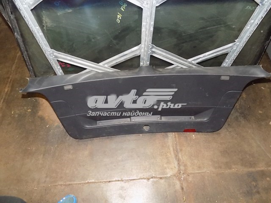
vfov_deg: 58.9
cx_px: 136
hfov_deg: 73.9
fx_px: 180
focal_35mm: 23
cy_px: 102
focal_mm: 4
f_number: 3.1
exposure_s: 1/30
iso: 400
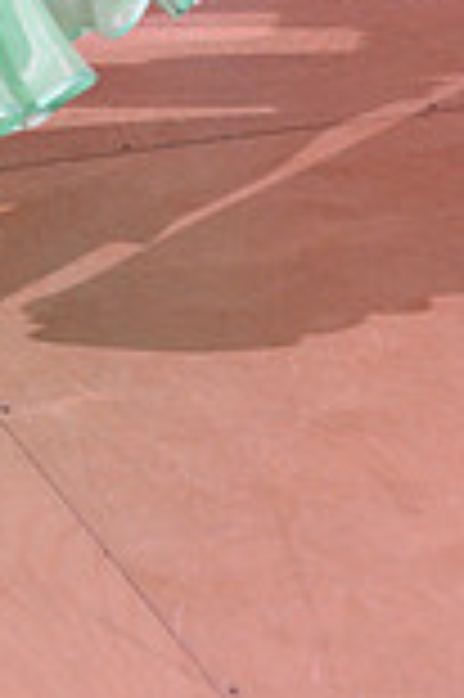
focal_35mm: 172
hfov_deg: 7.8
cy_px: -527
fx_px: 3333
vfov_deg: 11.2
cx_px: -282
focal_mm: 46
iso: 2500
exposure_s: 1/250
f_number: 5
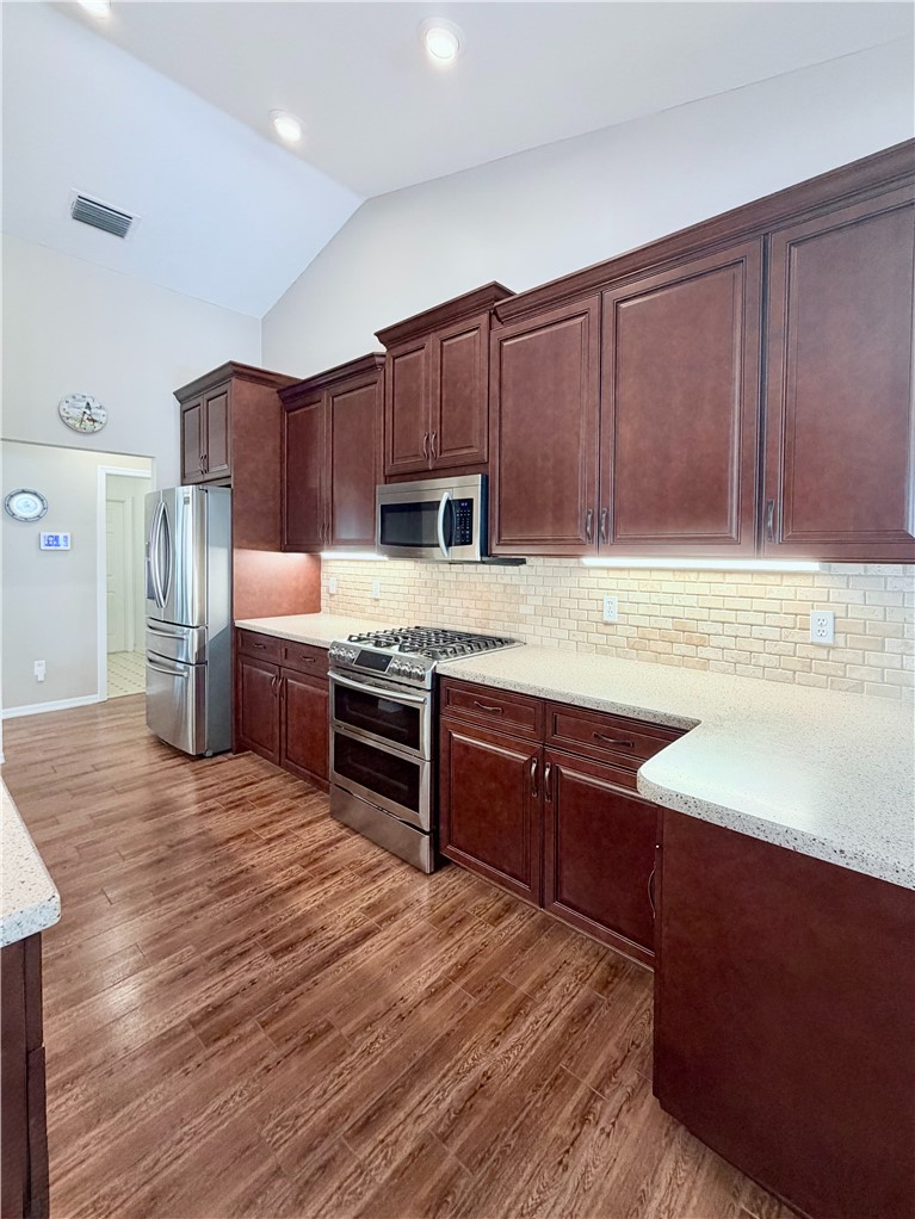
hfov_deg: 85.7
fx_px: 493
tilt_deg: -2.4
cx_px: 458
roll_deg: -0.2
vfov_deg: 102.0
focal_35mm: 14
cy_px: 610
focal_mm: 2.22
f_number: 2.2
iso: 200
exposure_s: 1/60
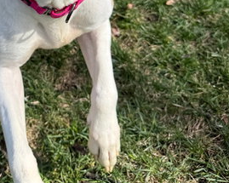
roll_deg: +3.8
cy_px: -58
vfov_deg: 23.1
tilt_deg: -29.4
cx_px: 21
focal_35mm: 58
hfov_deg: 31.0
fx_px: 393
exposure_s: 1/1855
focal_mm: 6.76
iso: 80
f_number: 1.78
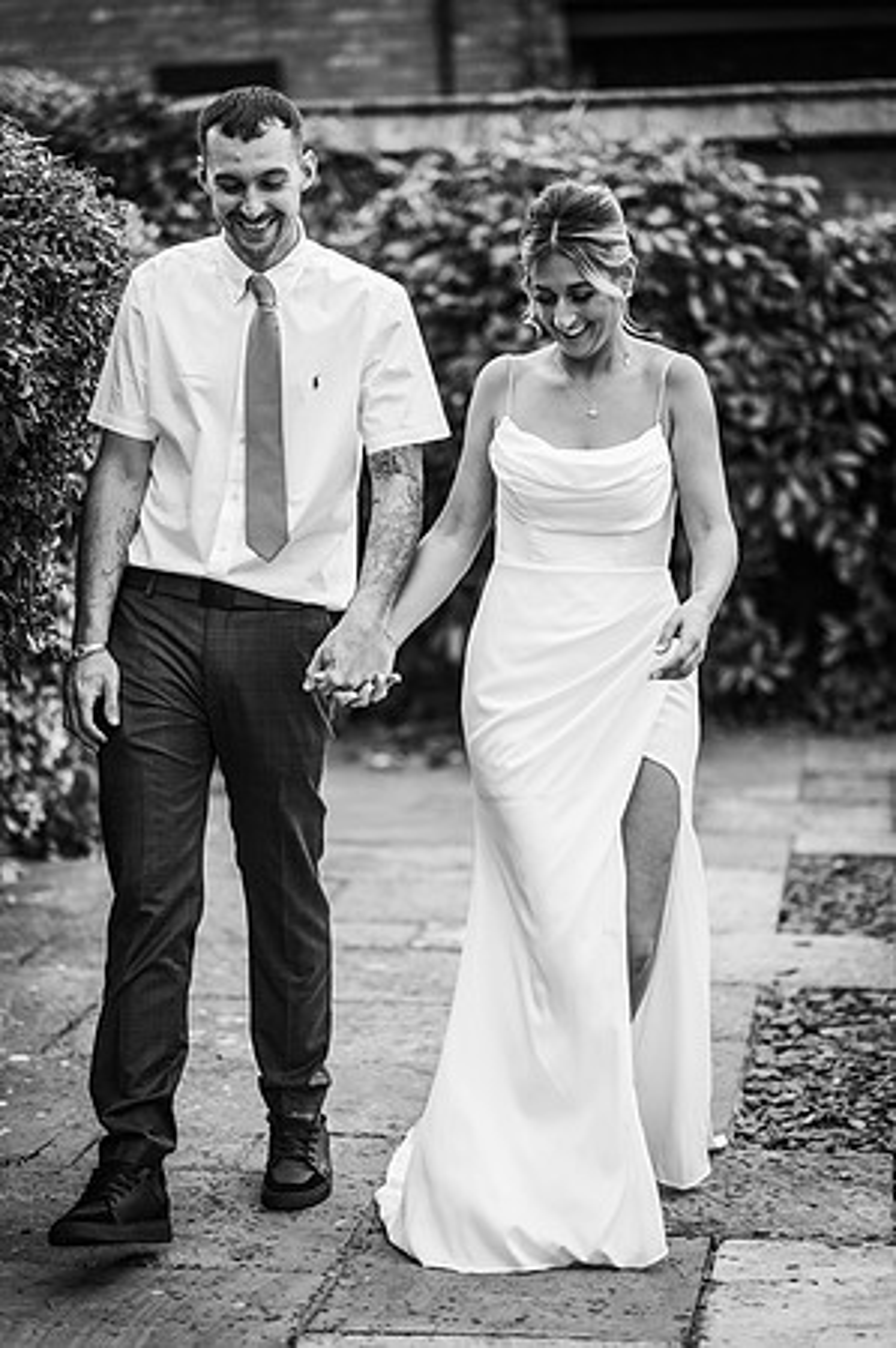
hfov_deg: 16.0
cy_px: 674
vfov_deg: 23.9
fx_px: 3180
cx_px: 448
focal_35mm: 85
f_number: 1.8
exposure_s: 1/1600
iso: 100
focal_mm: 85
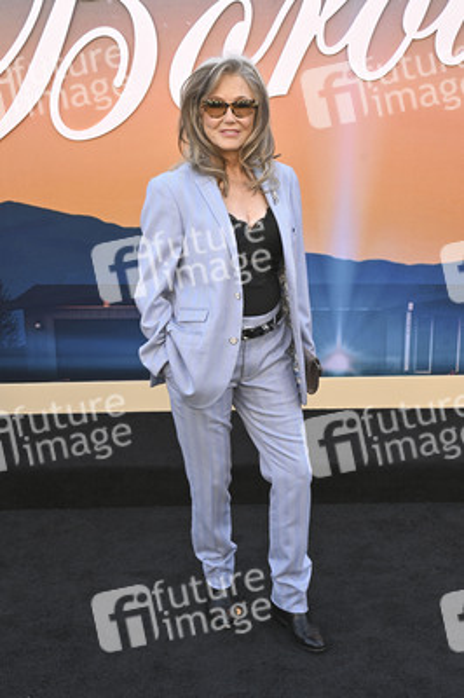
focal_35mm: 44
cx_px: 232
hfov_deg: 30.5
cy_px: 349
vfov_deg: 44.5
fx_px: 852
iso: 500
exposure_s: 1/320
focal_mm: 44
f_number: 7.1
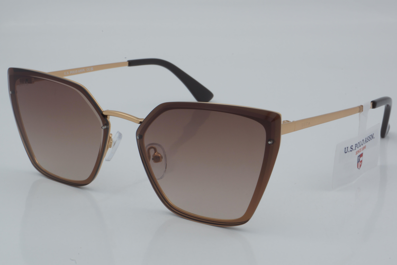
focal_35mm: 75
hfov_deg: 27.0
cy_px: 132
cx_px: 198
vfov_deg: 18.2
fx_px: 827
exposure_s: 1/4
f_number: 32
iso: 100
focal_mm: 50
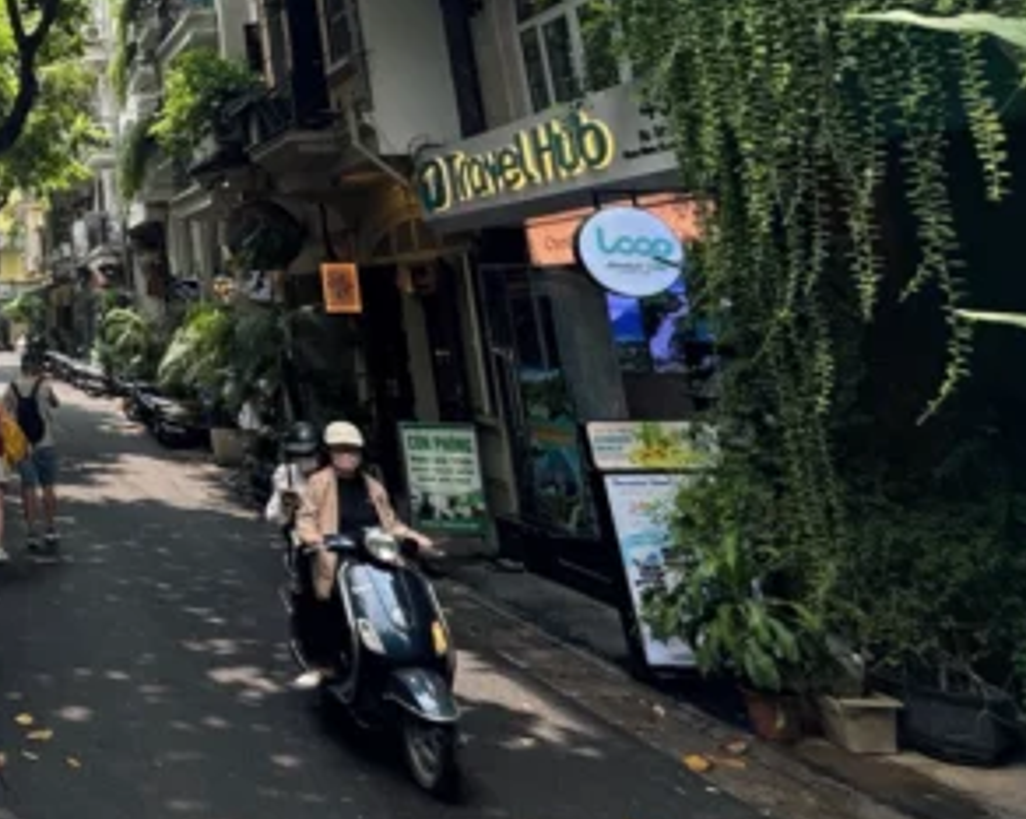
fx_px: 1092
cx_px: -249
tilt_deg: +14.1
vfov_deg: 37.7
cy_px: 46
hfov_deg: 36.6
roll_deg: -0.4
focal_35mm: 36
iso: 40
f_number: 2.2
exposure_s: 1/288
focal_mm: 2.22
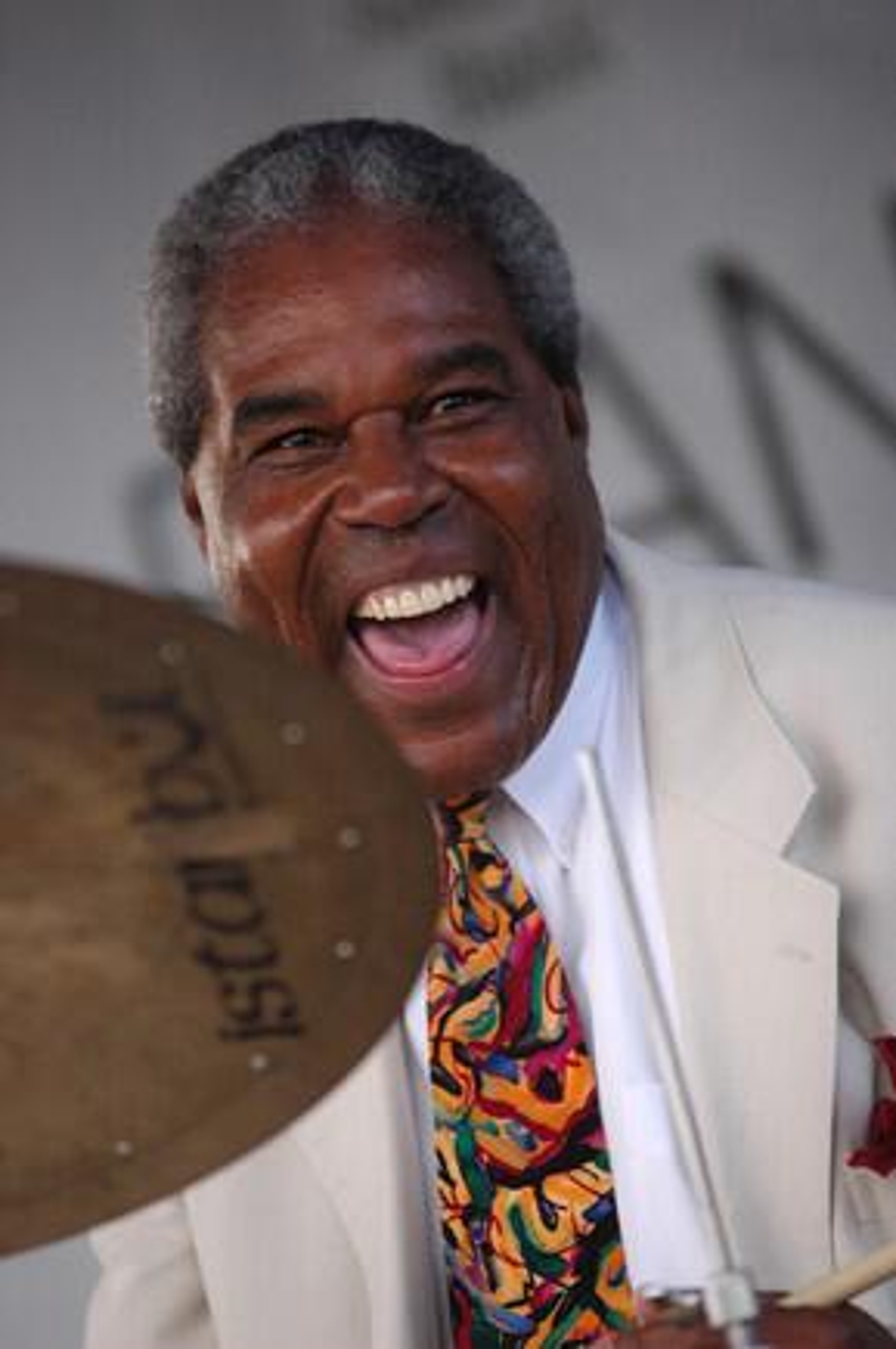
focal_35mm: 300
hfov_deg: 4.6
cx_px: 448
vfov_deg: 6.9
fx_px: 11226
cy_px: 674
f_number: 2.8
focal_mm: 200
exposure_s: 1/400
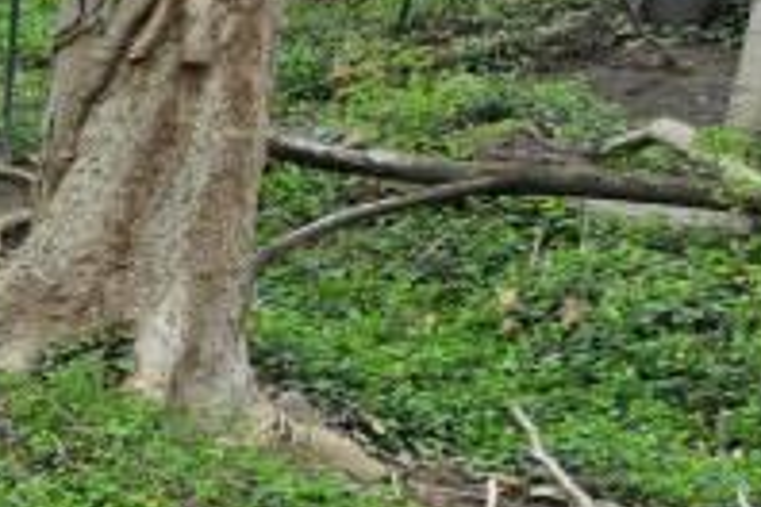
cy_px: 941
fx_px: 2241
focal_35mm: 106
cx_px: -2087
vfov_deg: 11.8
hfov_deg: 8.8
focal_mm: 14
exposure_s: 1/250
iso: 140
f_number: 5.6
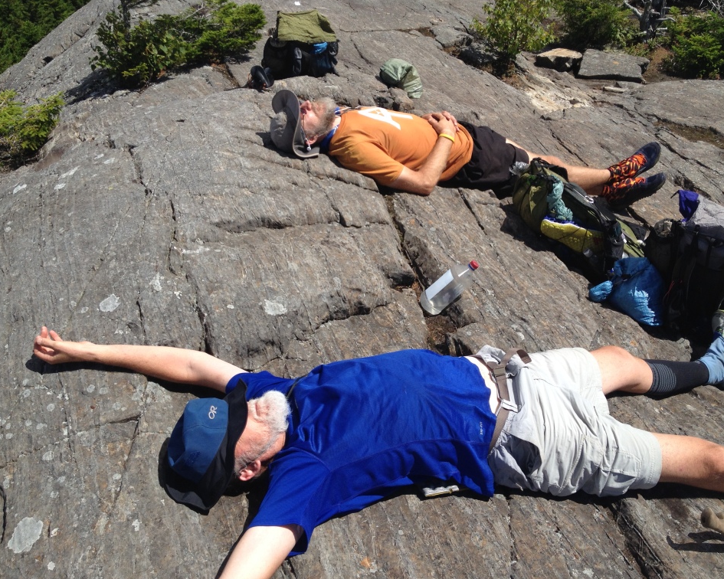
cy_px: 291
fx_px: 793
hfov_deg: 49.1
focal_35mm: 37
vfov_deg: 40.1
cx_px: 378
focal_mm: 4.28
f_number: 2.4
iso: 50
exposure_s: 1/2045
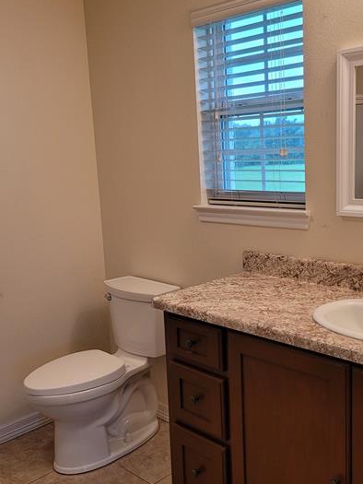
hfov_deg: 37.7
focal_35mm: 38
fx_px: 531
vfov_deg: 49.0
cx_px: 206
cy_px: 232
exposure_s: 1/120
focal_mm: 5.4
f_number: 1.8
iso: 250
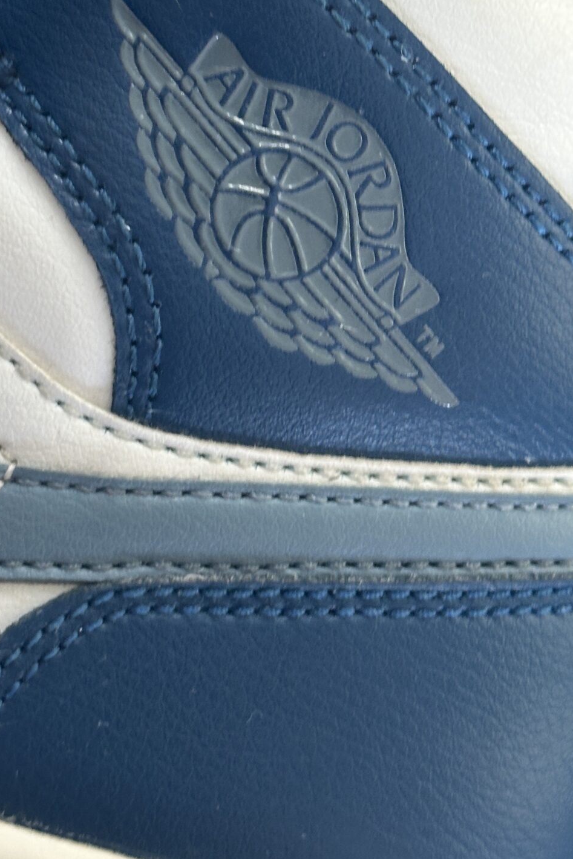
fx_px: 2148
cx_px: 229
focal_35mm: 90
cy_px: 222
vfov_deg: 22.4
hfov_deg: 15.2
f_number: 1.78
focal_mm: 6.86
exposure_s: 1/50
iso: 125
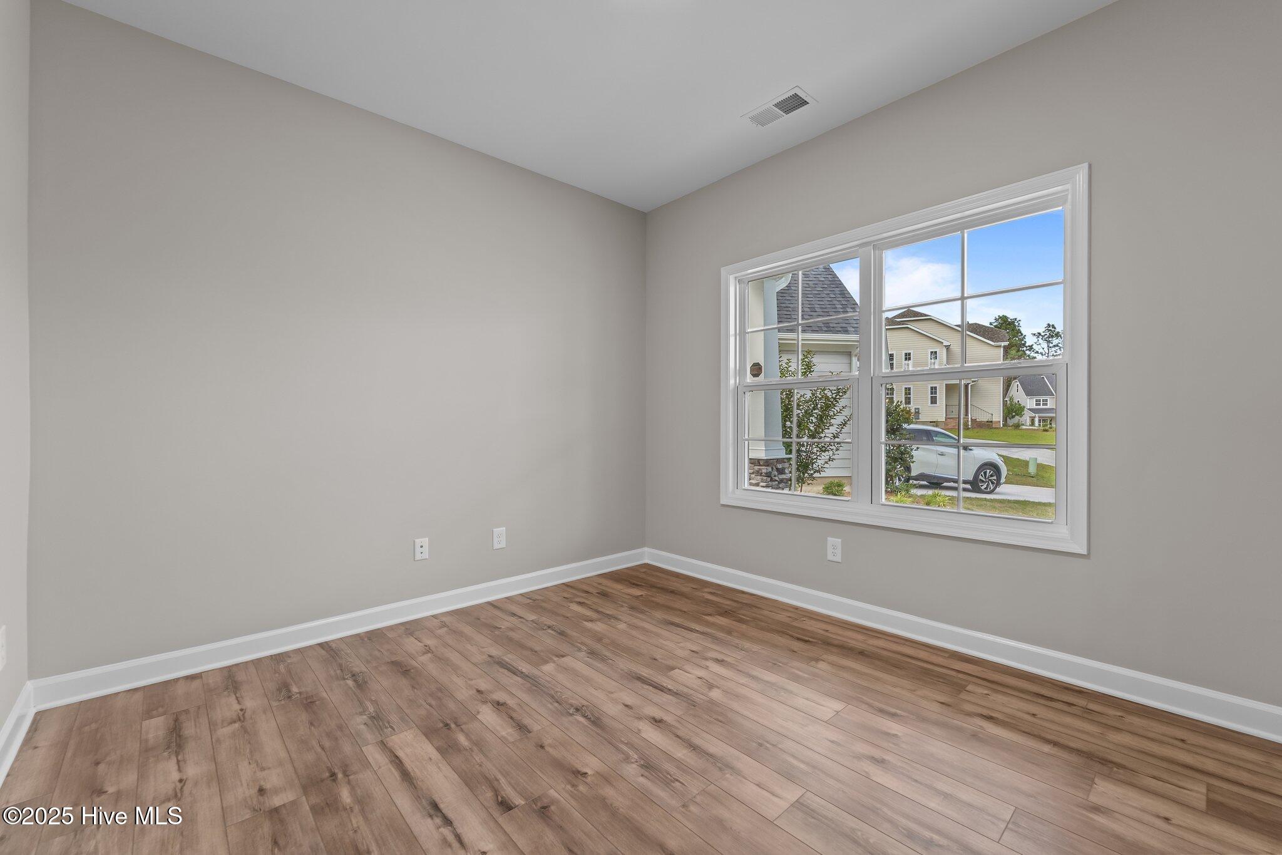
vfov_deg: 81.2
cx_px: 641
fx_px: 498
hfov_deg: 104.3
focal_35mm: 14
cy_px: 428
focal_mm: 14
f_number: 7.1
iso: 500
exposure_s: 1/6
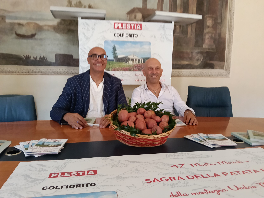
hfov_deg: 65.3
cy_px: 99
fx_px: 206
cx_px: 132
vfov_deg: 51.4
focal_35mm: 27
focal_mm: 3.98
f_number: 1.8
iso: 320
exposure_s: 1/33.3
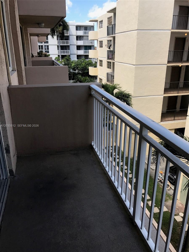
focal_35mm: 28
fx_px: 204
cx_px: 94
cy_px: 126
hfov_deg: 49.7
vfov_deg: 63.4
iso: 20
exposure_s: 1/987
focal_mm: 3.99
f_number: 1.8
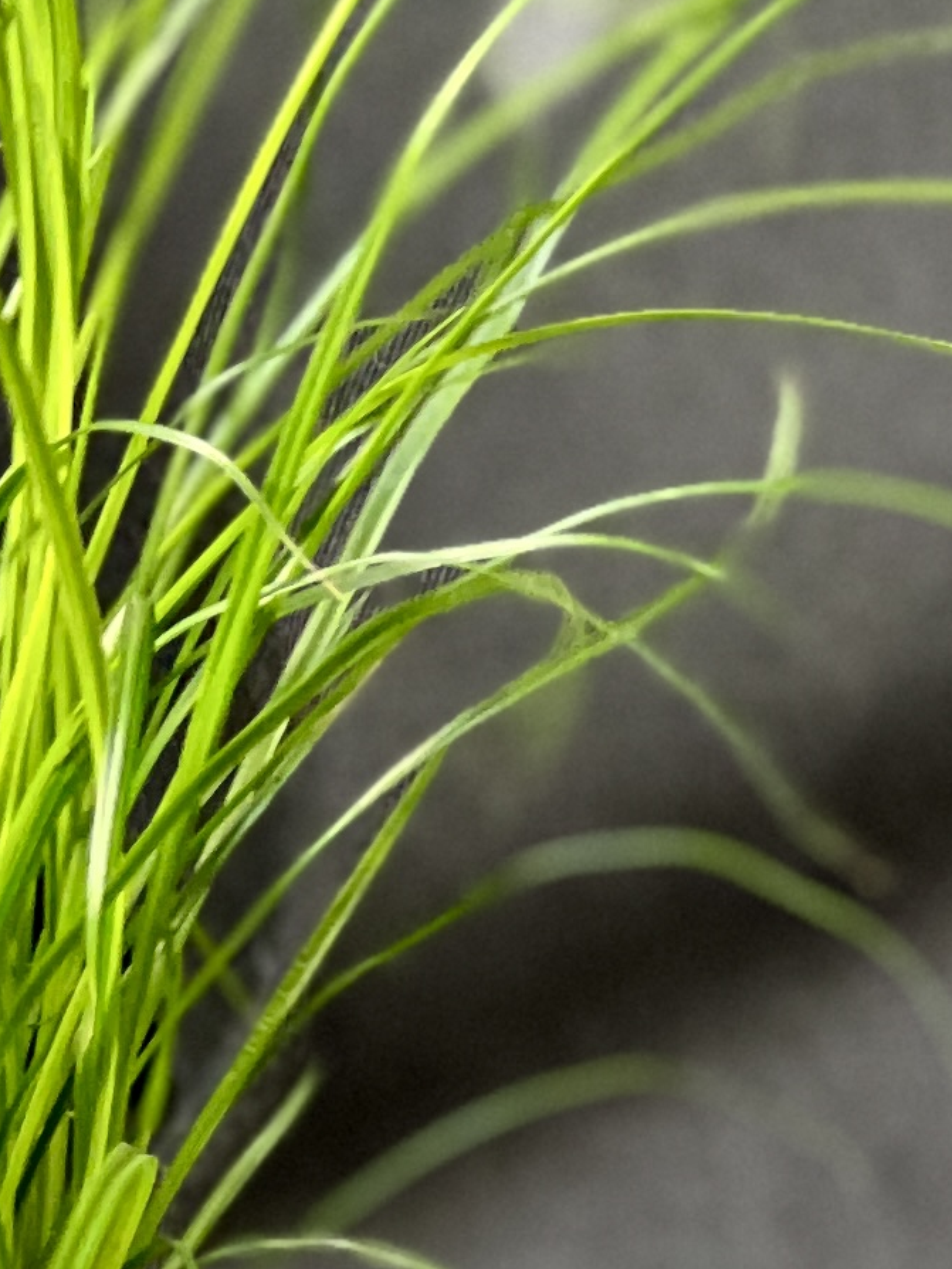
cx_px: 414
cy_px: 1089
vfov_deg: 5.7
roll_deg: -3.2
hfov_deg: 4.3
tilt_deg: +2.7
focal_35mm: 347
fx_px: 12727
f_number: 2.8
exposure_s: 1/33
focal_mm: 9
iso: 200
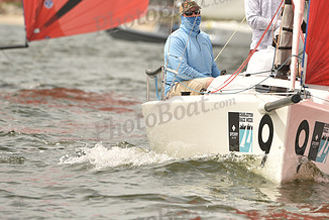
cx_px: 289
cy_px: 49
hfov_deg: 2.9
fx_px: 6503
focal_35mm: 711
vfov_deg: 1.9
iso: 320
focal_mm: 400
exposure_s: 1/1250
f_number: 6.3
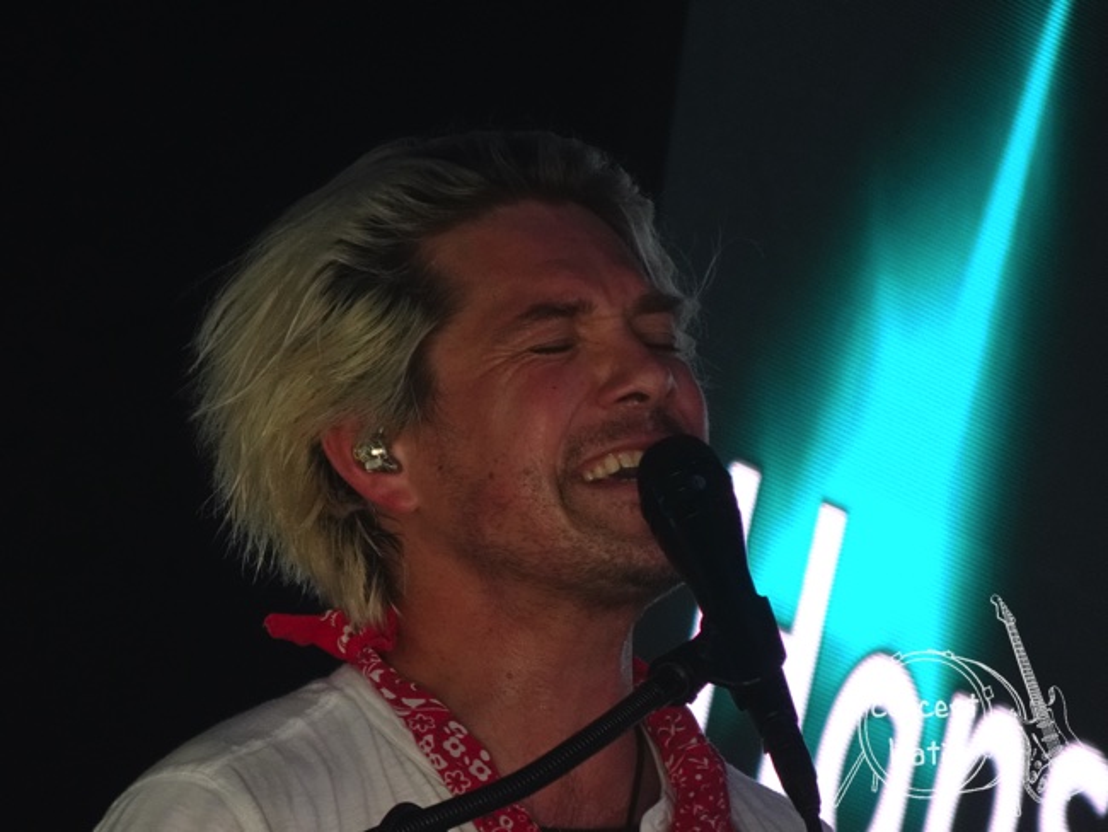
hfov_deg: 2.8
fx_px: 23055
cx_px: 554
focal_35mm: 720
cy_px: 416
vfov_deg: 2.1
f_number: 6.4
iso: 400
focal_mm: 118
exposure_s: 1/250
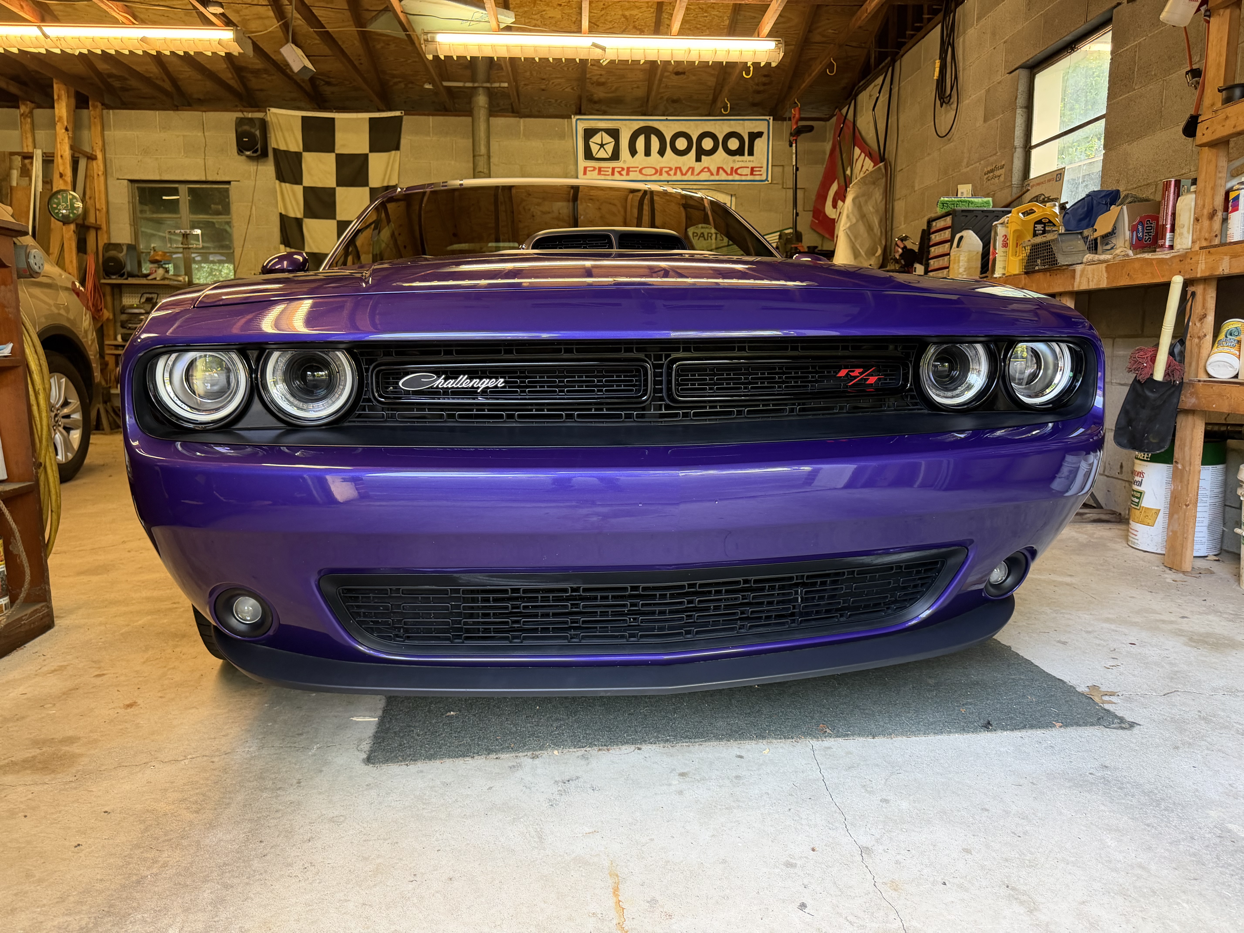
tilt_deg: -7.9
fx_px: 862
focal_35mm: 24
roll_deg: -0.1
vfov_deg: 56.8
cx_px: 622
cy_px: 466
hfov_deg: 71.6
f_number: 1.78
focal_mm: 6.76
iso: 250
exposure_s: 1/60
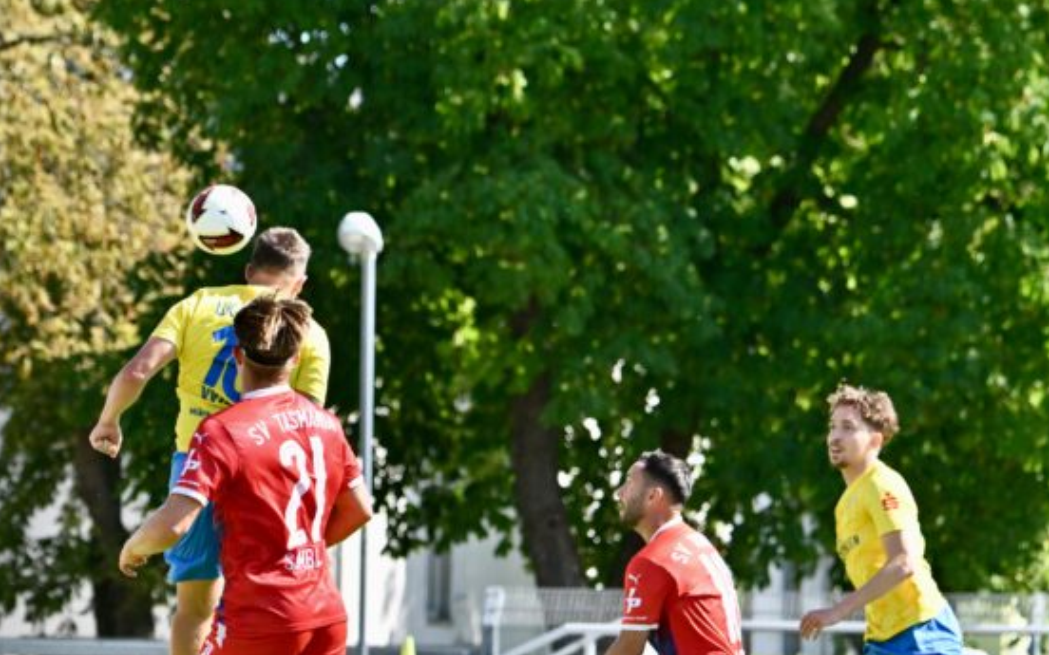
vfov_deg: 3.8
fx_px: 10006
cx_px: 437
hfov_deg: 6.0
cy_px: 367
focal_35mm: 350
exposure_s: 1/1600
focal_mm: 185
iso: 500
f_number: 5.3
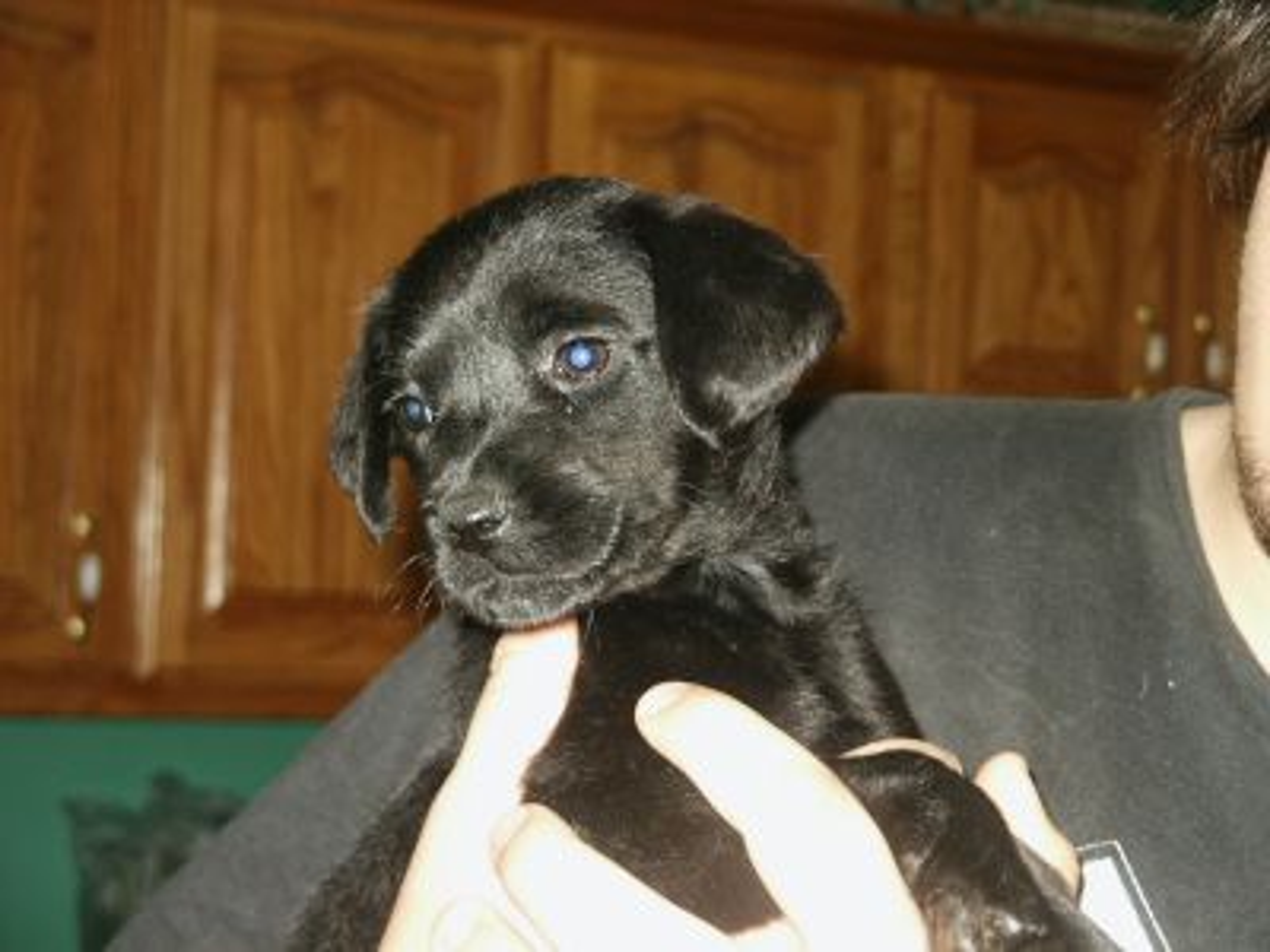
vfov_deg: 16.1
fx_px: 3375
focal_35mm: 92
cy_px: 476
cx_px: 635
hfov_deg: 21.3
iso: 200
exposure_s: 1/90
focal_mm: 18.32
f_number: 3.6
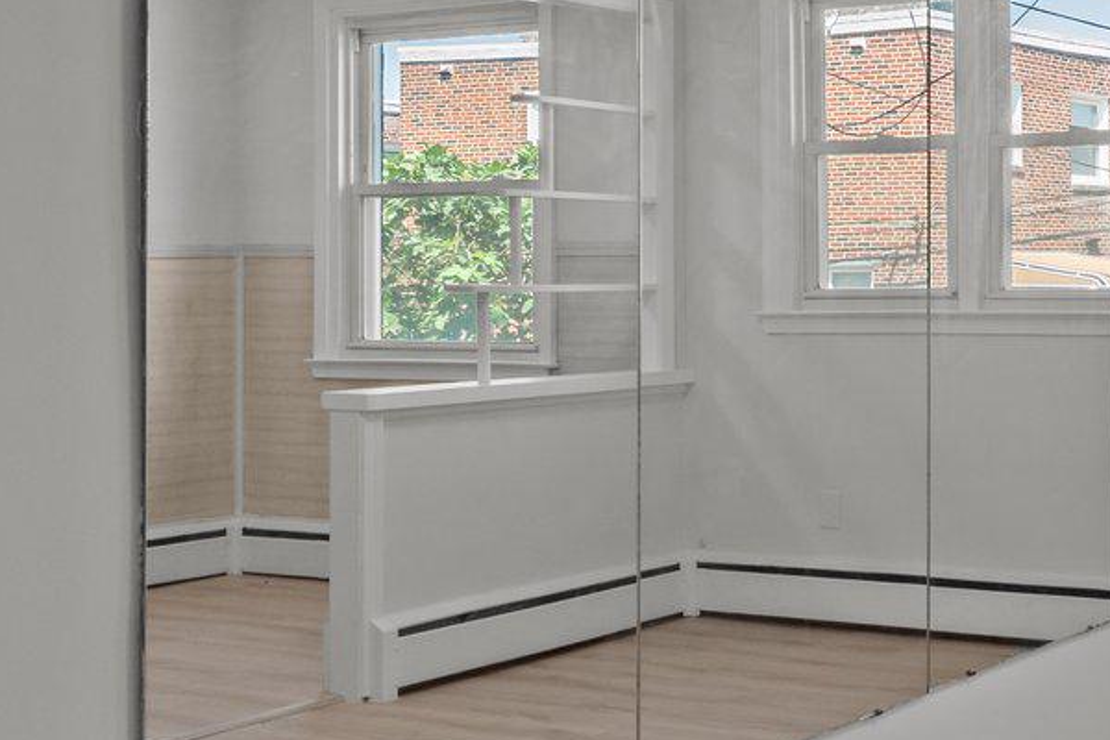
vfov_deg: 23.3
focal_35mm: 58
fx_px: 1788
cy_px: 236
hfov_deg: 30.0
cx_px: 1295
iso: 640
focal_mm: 17
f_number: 8
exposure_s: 1/40
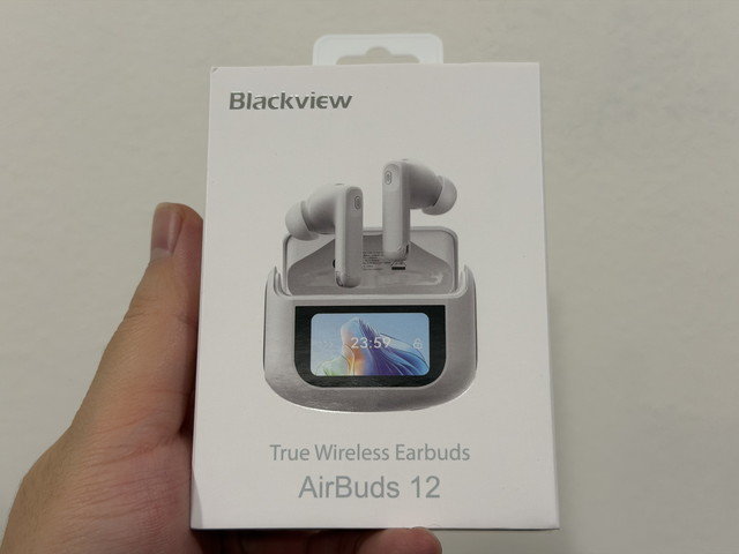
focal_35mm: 48
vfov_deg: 30.3
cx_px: 370
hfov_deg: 39.7
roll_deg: +1.0
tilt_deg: -3.4
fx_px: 1025
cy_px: 277
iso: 100
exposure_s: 1/67
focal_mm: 6.8
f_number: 1.8
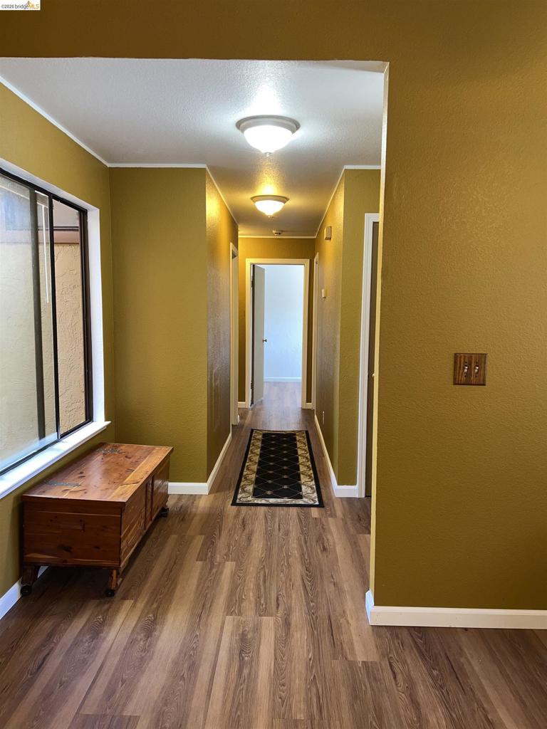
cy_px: 364
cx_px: 274
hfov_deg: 53.1
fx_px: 548
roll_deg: -0.3
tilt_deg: -5.5
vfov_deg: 67.3
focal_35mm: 26
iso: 40
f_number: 1.5
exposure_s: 1/24
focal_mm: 5.7
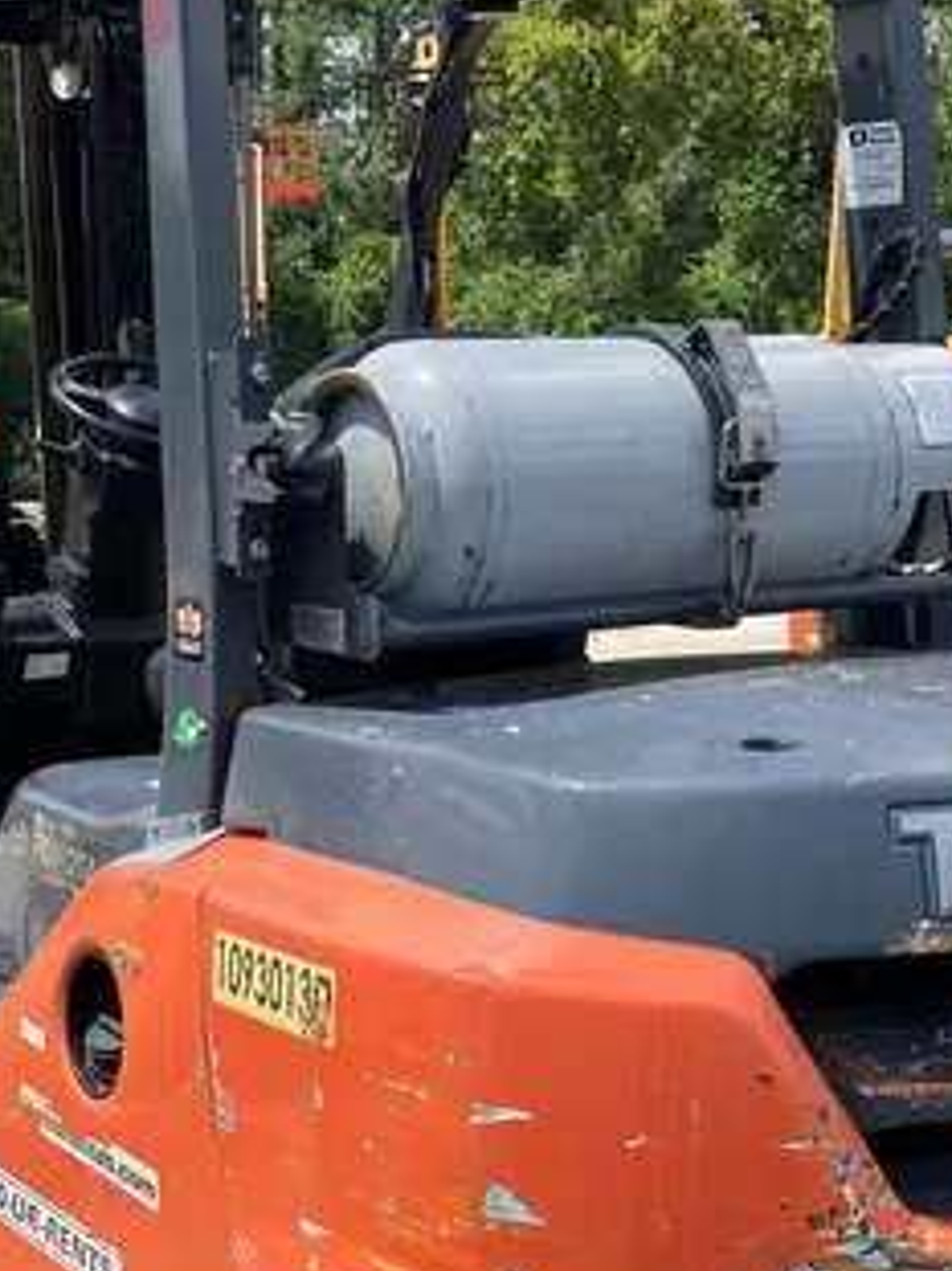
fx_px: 2422
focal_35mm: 66
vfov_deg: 29.0
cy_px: 930
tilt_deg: -11.6
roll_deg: +0.5
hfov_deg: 22.2
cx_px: 433
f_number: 1.8
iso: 32
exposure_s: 1/1080
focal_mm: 3.99
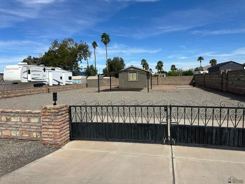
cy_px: 92
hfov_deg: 71.6
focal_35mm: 24
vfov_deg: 56.8
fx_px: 170
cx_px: 122
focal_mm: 6.86
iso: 80
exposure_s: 1/7042
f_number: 1.78
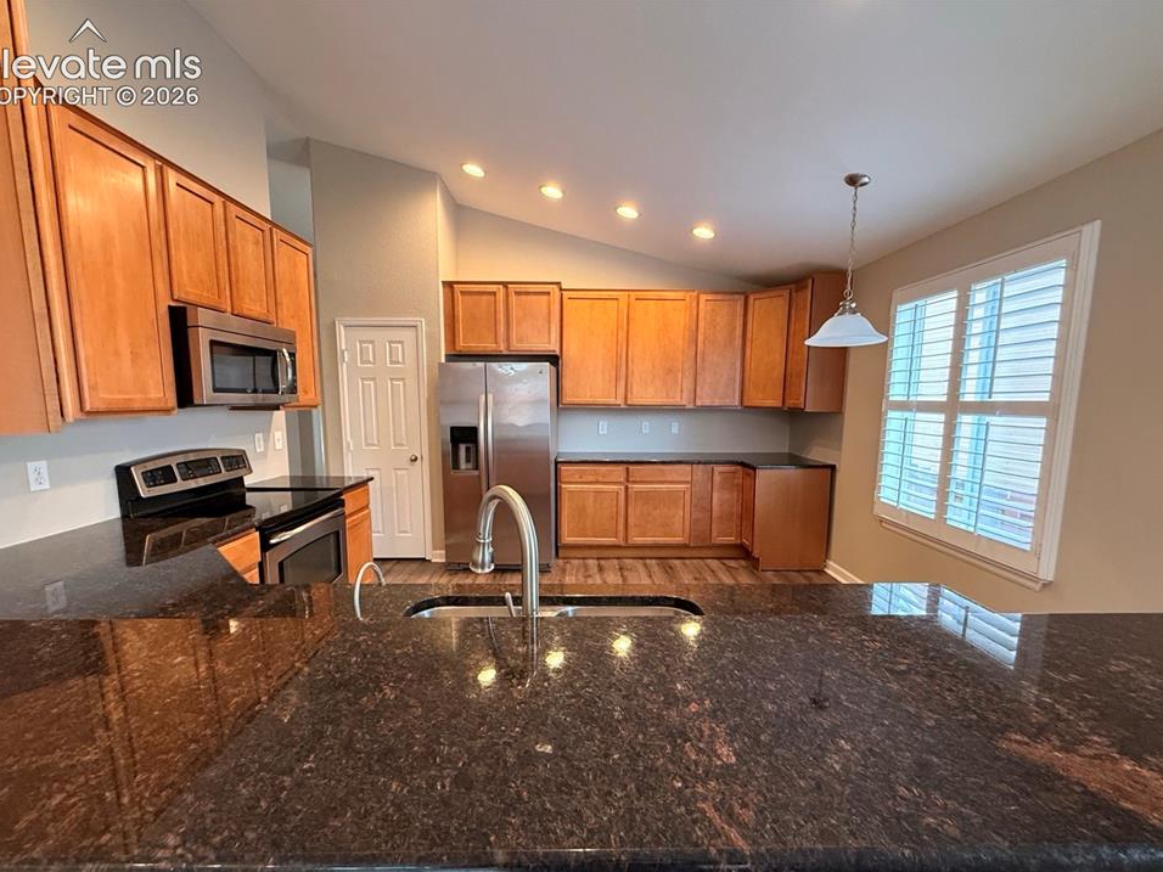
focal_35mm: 15
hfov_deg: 98.2
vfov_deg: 81.6
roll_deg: -0.1
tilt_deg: -6.9
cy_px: 465
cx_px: 586
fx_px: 504
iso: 500
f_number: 2.2
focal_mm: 2.22
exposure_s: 1/60
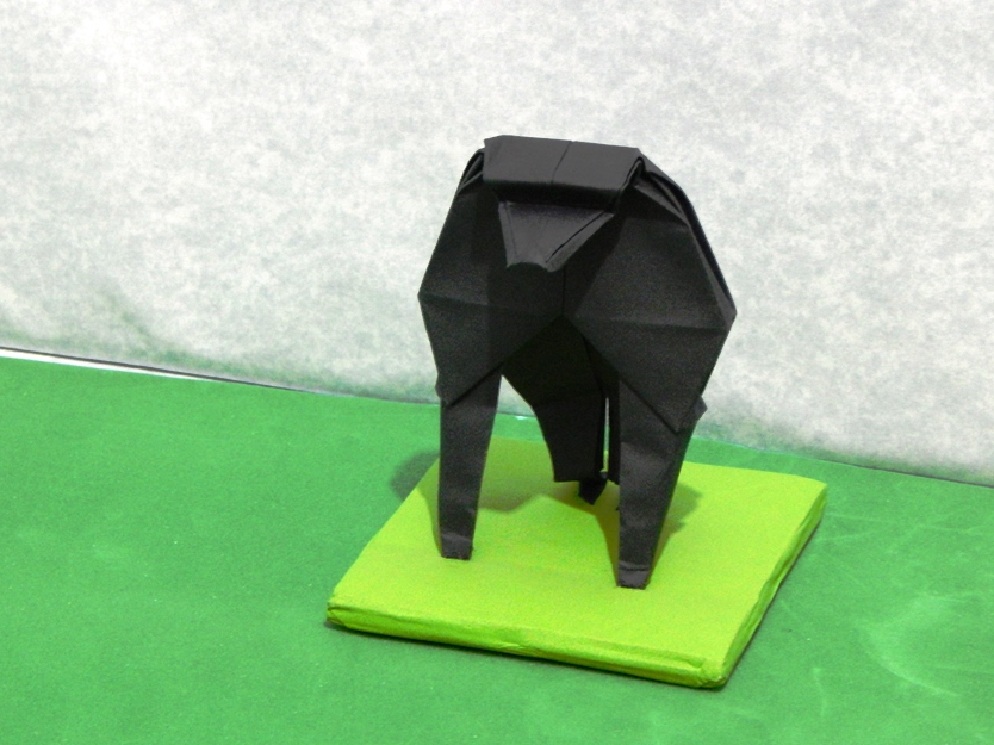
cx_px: 536
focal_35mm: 157
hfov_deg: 12.6
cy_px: 394
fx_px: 4507
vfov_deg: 9.4
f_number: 4.9
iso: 800
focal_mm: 25.3
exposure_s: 1/6
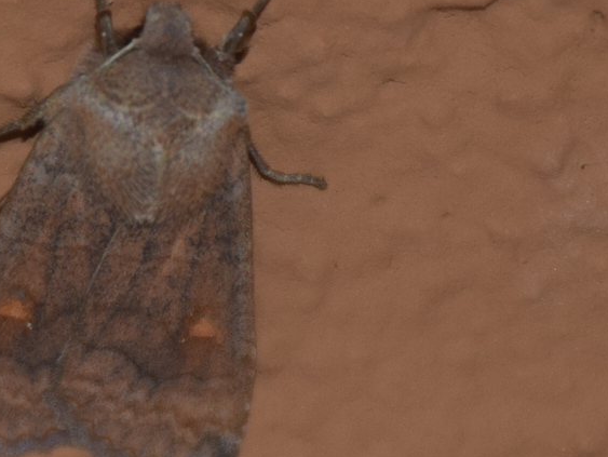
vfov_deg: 4.3
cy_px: 254
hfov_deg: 5.8
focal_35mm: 344
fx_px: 6046
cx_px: 129
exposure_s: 1/60
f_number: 5.6
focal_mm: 140
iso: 400
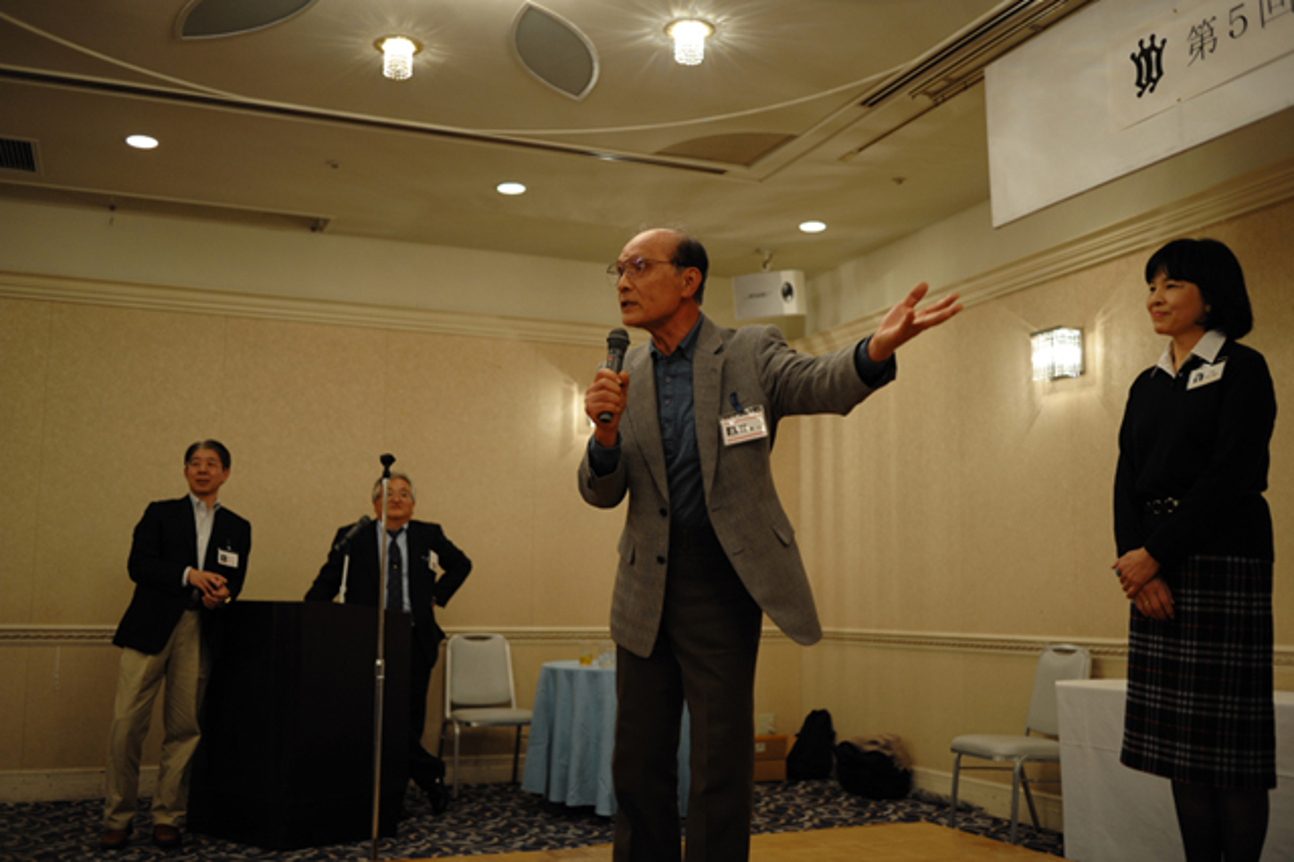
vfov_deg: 37.8
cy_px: 431
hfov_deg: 54.5
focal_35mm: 35
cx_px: 647
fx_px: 1257
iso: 900
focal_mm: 35
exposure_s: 1/100
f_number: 2.8
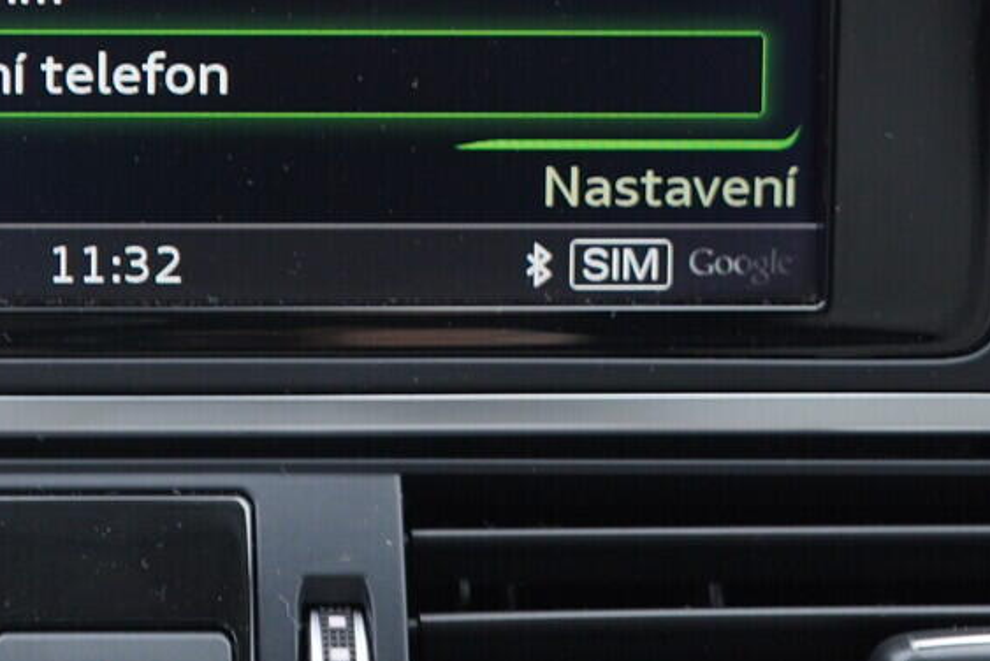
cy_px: -156
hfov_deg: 21.8
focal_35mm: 92
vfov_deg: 14.4
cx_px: 181
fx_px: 2531
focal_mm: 24
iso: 250
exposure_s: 1/40
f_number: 2.8
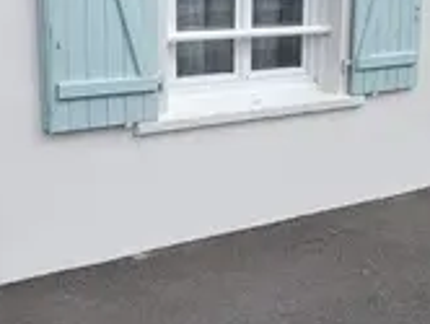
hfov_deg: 51.0
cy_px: 9
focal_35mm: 36
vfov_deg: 36.3
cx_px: 172
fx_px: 448
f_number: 2.2
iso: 50
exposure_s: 1/1714
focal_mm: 2.2
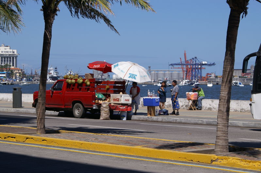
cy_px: 86
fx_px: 760
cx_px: 130
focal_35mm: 105
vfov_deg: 13.0
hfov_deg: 19.5
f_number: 11
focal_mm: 70
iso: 100
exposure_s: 1/300
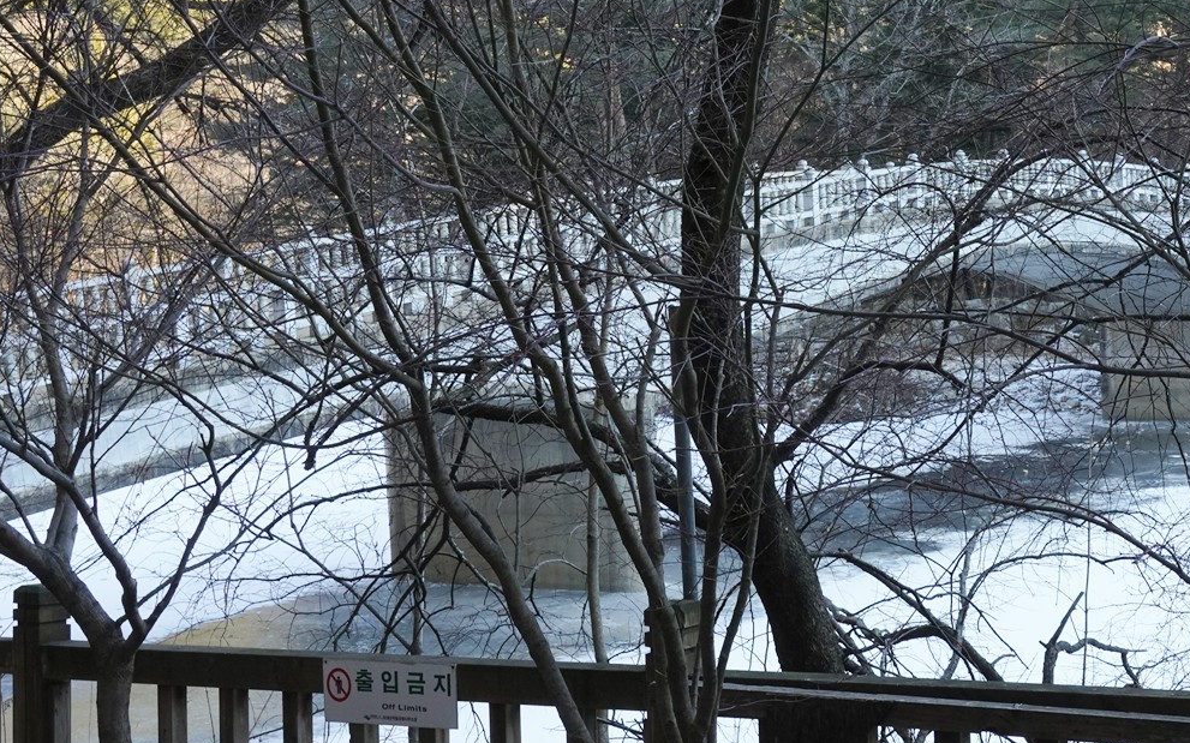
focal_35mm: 72
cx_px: 962
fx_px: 2335
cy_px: 310
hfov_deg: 28.0
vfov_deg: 18.1
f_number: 16
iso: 1250
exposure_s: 1/100
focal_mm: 35
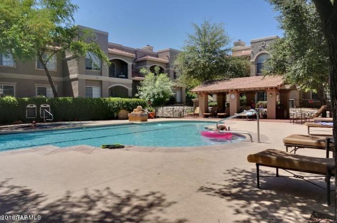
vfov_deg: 49.4
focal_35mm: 26
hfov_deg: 69.4
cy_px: 107
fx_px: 243
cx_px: 176
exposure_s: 1/160
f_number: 16
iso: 200
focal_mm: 16
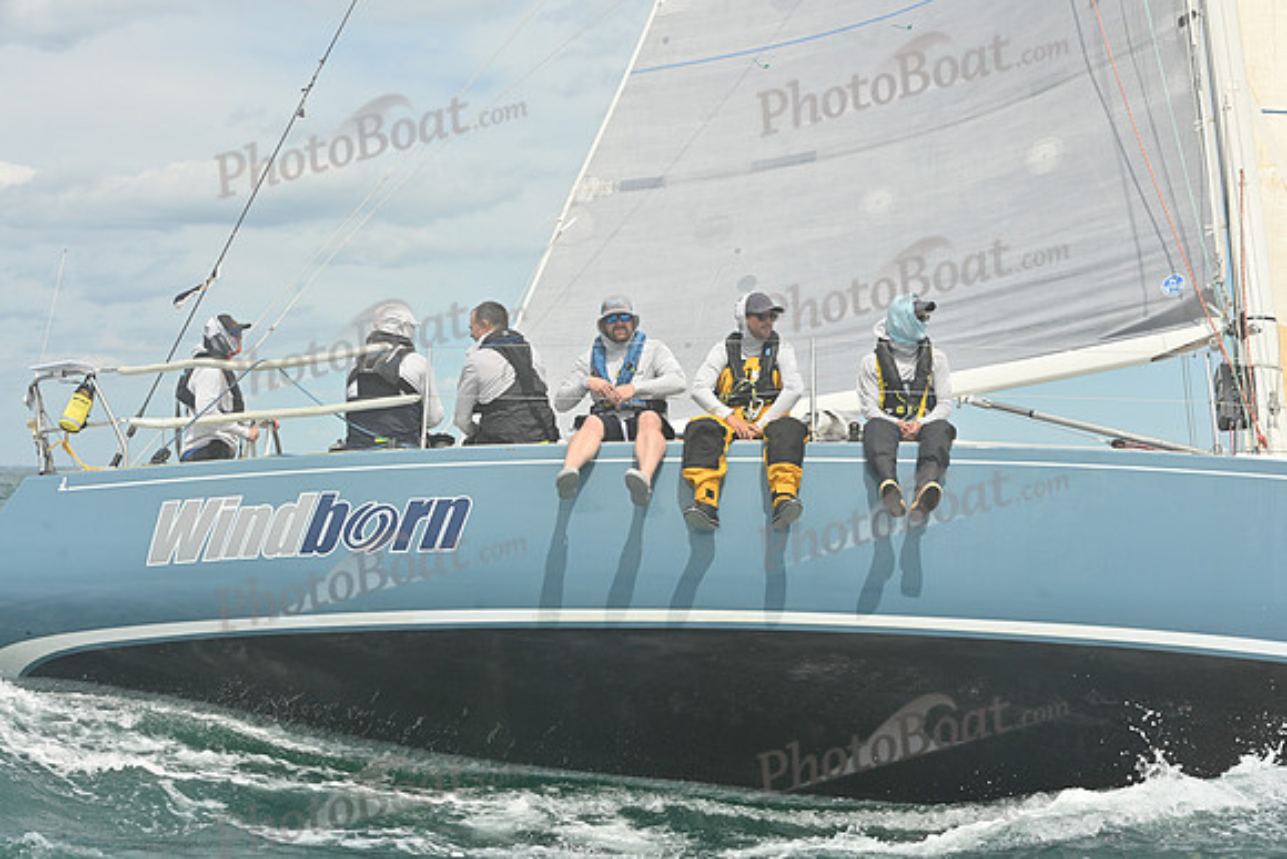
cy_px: 430
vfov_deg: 19.5
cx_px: 644
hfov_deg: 28.8
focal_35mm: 70
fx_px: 2503
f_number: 9
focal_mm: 70
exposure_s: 1/1250
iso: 320
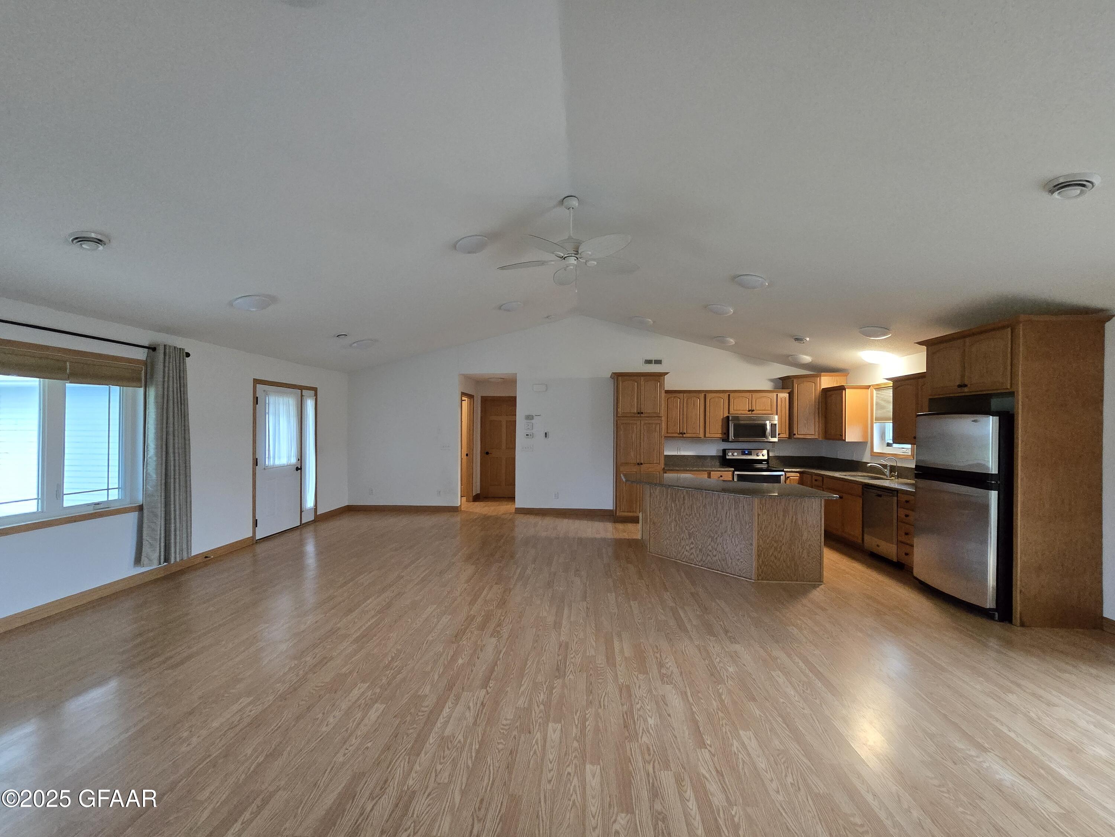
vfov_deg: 89.9
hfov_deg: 106.2
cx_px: 558
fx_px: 419
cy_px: 418
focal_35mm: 13
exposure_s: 1/60
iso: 1000
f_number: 2.2
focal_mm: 2.2
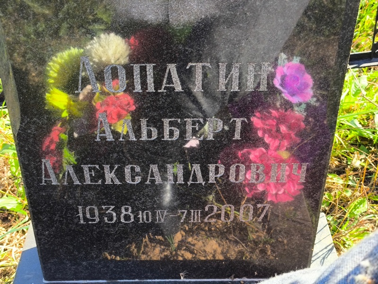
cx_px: 189
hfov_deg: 38.2
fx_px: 546
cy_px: 142
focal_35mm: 50
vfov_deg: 29.1
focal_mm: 4.71
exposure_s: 1/158
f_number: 1.7
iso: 50
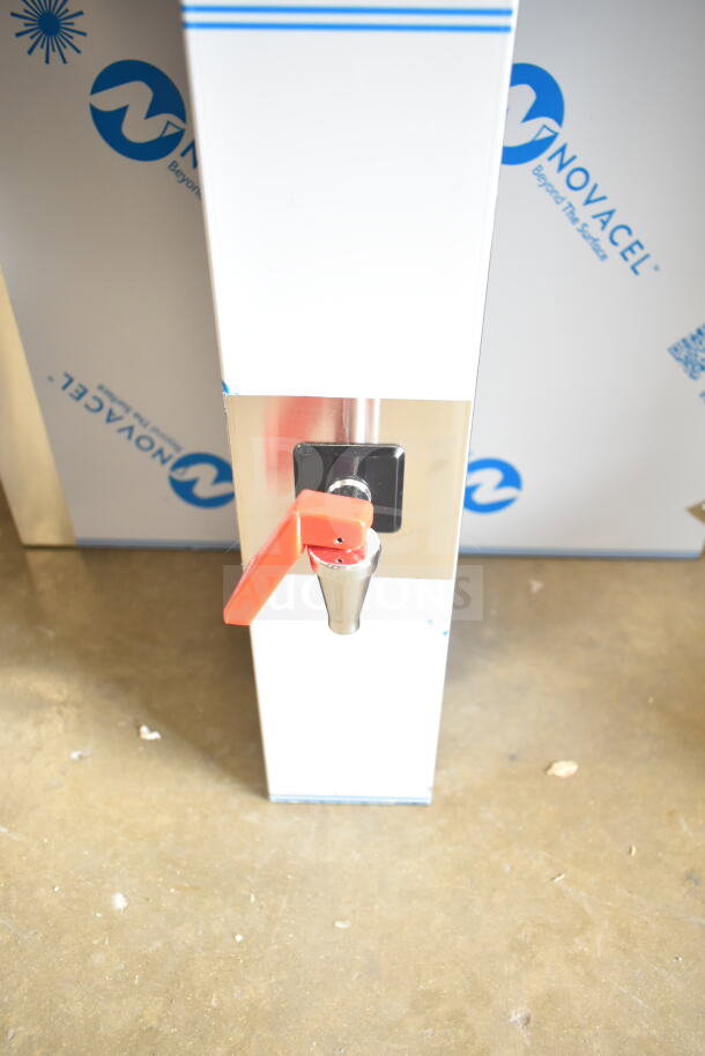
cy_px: 528
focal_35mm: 27
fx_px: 792
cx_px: 352
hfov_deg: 48.0
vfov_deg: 67.4
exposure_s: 1/40
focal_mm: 18
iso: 1600
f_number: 3.5
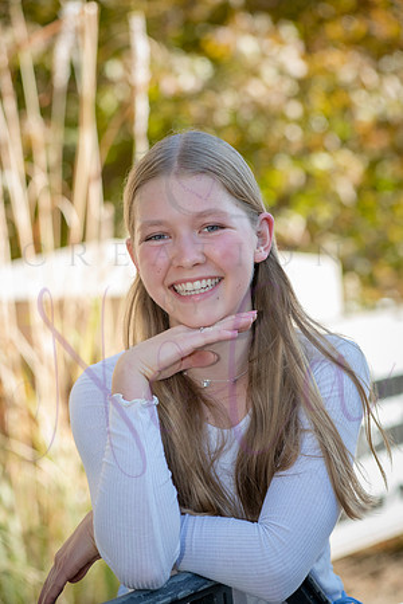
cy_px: 302
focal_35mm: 105
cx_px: 202
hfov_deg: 13.0
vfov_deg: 19.5
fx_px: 1763
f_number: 5
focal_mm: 105
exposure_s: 1/400
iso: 400
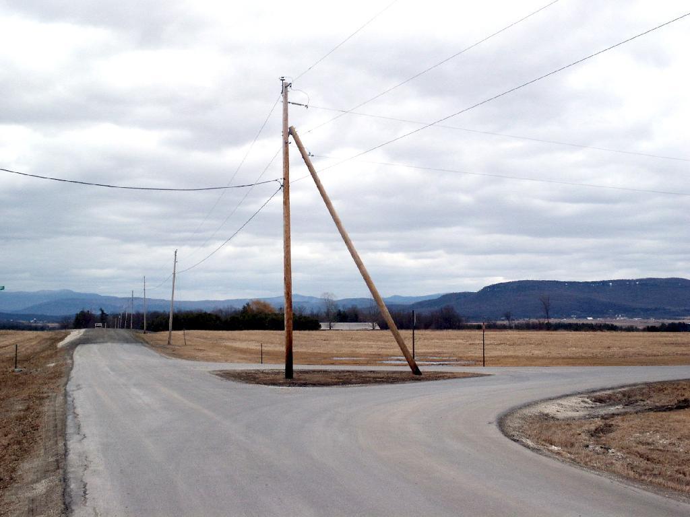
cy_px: 258
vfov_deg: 27.0
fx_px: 1076
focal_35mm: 54
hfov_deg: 35.5
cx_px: 345
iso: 64
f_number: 8
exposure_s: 1/250
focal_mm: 11.25
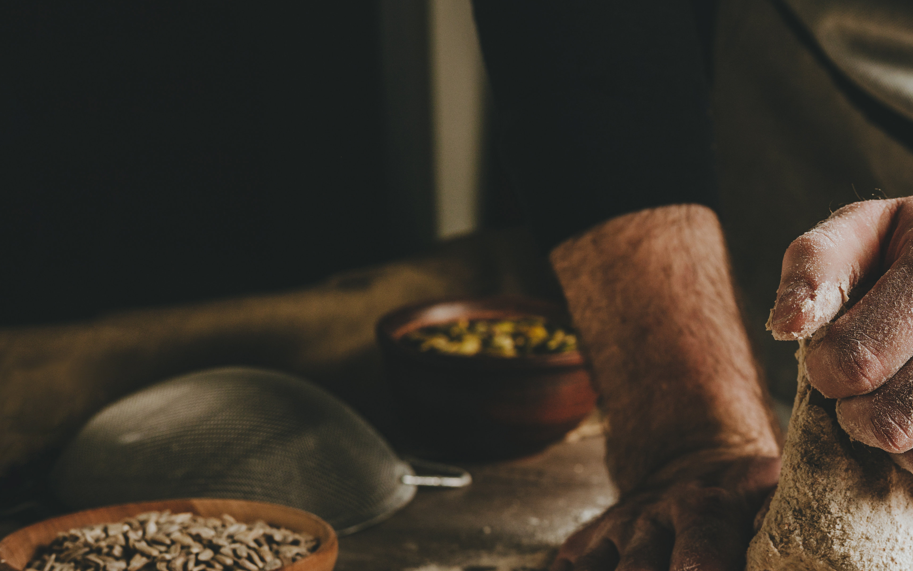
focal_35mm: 89
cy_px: 461
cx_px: 778
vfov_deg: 14.6
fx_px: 2215
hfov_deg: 22.8
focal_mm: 50
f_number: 5
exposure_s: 1/400
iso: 100
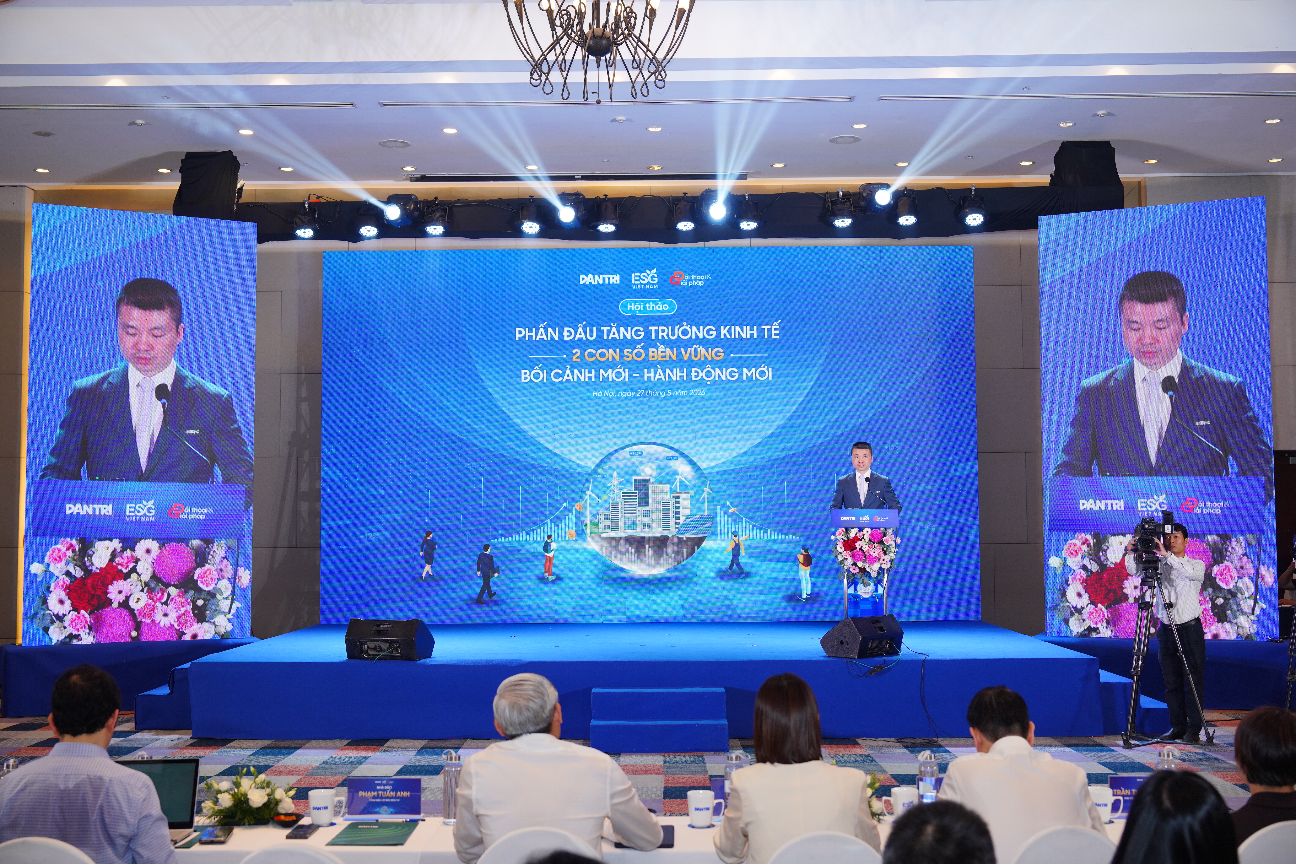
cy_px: 432
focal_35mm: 38
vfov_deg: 35.1
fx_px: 1368
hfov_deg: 50.7
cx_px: 648
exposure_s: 1/125
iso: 640
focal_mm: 38
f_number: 4
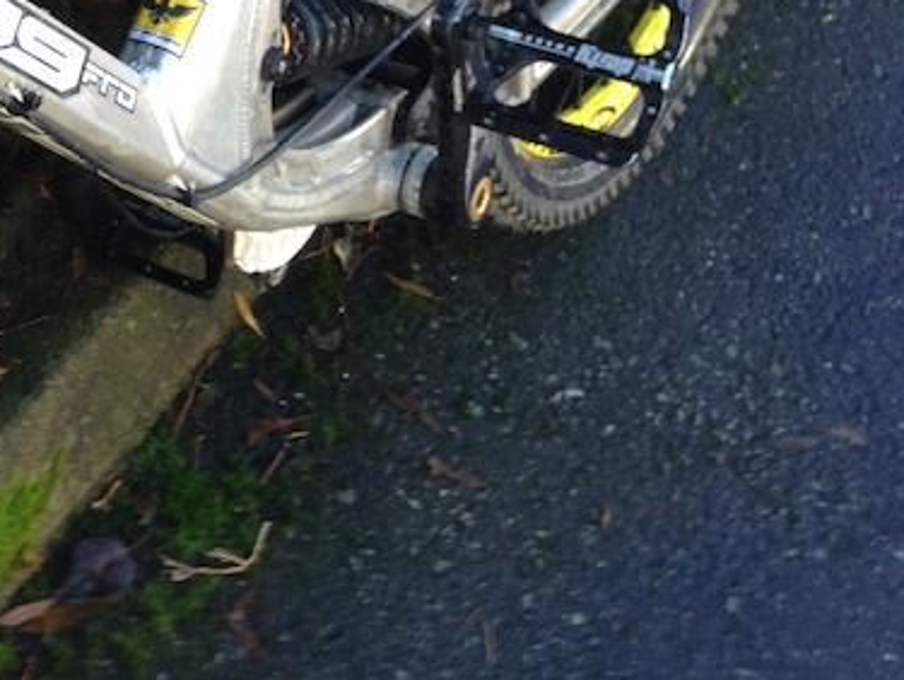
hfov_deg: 19.9
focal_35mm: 90
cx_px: -287
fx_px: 2353
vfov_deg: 16.0
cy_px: -51
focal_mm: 4.12
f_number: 2.4
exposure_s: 1/60
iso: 64
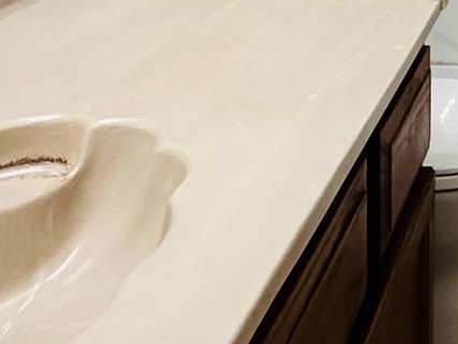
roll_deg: -1.0
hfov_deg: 24.7
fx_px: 886
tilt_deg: -0.2
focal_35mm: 67
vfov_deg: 17.8
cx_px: 617
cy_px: -266
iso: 320
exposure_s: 1/120
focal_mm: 2.22
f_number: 2.2
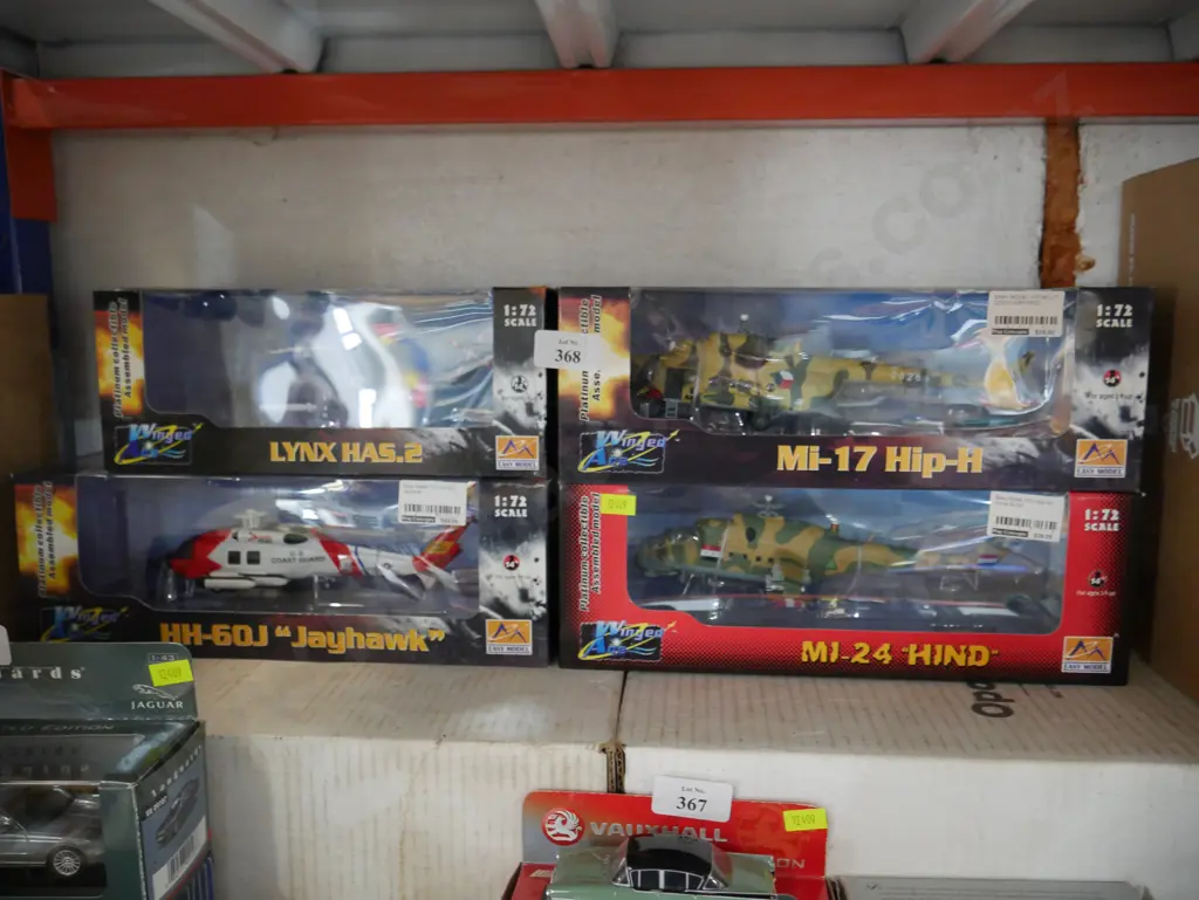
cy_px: 450
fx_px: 970
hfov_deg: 63.4
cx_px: 600
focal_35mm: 28
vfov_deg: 49.8
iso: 2000
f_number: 3.5
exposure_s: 1/60
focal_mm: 14
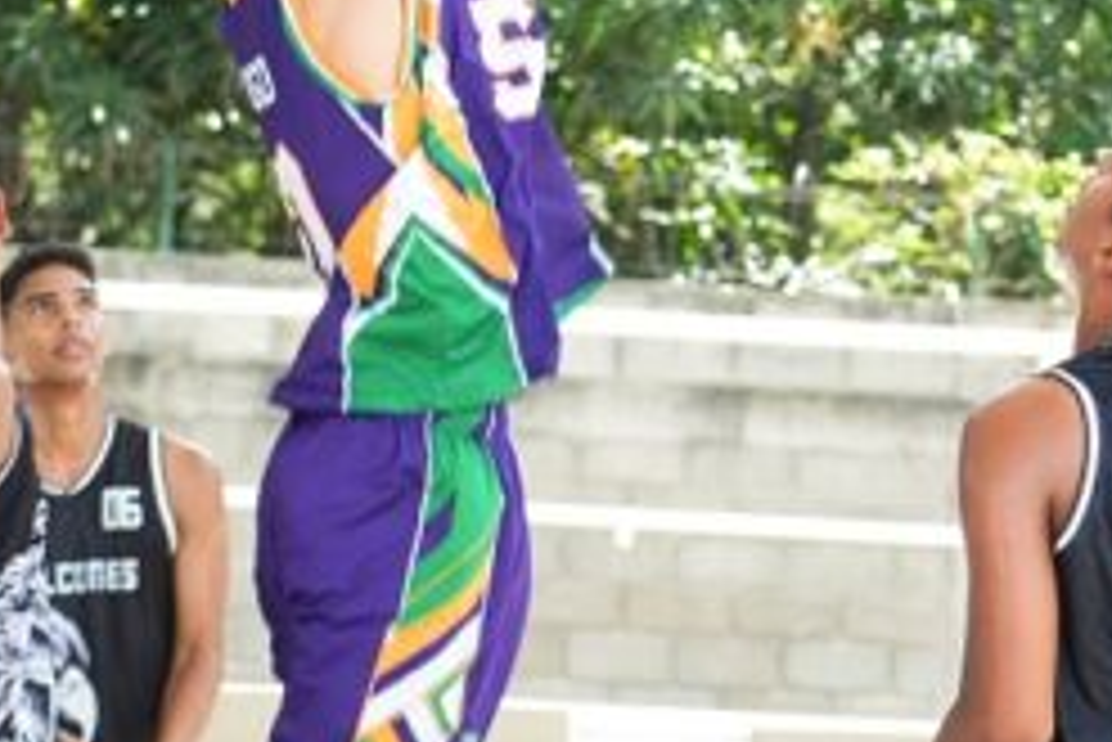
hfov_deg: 8.7
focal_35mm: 236
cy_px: 160
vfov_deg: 5.8
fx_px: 7294
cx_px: 896
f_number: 4
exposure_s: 1/320
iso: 250
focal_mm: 57
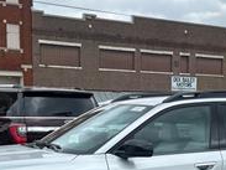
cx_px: 164
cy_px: 168
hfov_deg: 21.4
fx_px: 594
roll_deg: +2.7
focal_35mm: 91
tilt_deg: -2.5
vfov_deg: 15.9
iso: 50
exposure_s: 1/3571
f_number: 1.5
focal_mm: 5.7
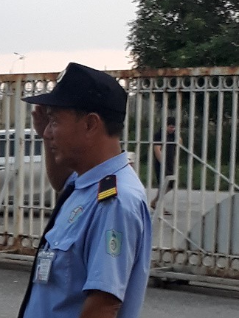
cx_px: -195
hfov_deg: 10.8
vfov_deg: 15.2
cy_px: 300
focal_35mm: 128
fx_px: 1178
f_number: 1.9
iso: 64
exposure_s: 1/100
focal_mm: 3.6
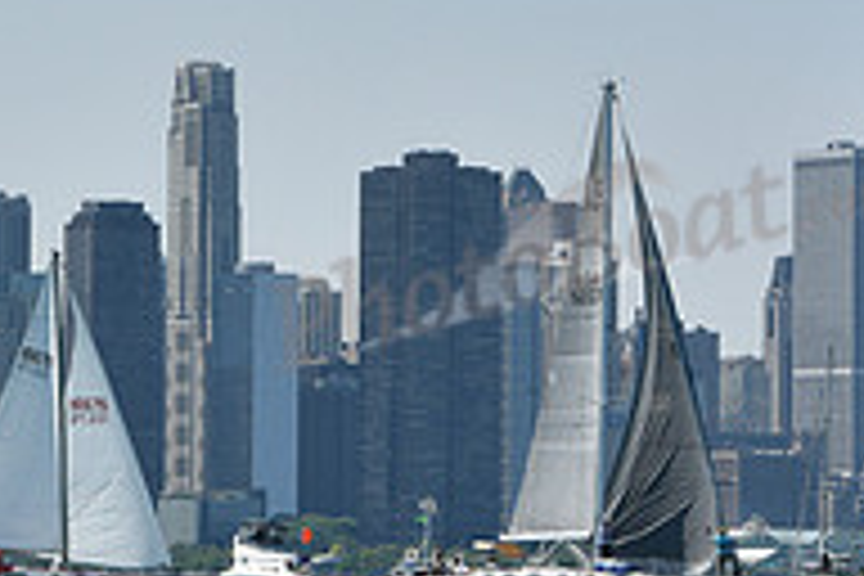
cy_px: 83
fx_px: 8135
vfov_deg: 4.1
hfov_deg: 6.1
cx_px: 40
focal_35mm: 339
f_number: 9
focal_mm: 112
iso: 250
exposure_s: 1/1250
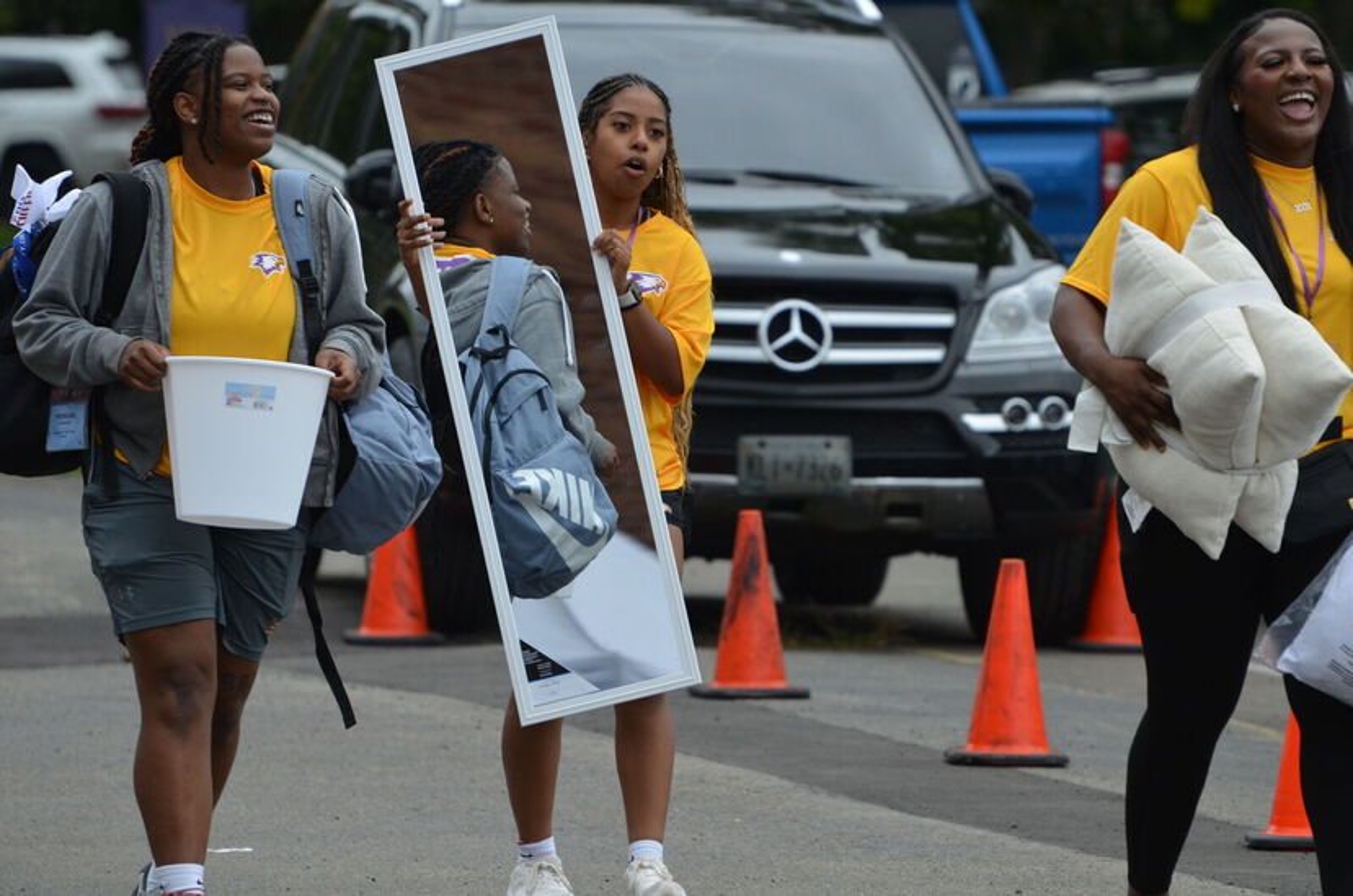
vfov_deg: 3.8
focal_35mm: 360
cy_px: 448
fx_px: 13501
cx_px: 676
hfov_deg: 5.7
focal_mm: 240
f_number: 5.6
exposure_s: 1/800
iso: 800
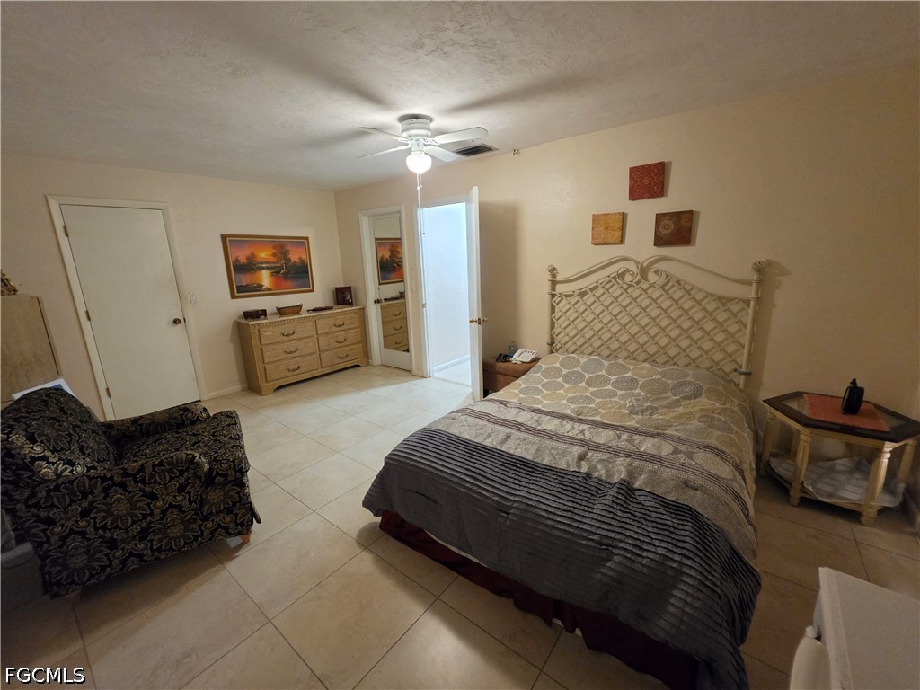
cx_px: 460
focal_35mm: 13
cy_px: 345
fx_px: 346
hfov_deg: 106.2
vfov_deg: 89.9
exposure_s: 1/60
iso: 500
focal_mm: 2.2
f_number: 1.9
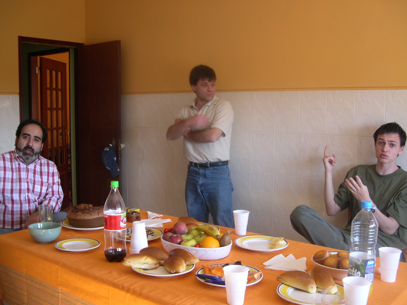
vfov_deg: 37.7
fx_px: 447
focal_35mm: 38
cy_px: 152
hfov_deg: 49.0
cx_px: 204
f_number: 2.8
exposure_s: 1/31.3
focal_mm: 8
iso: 100
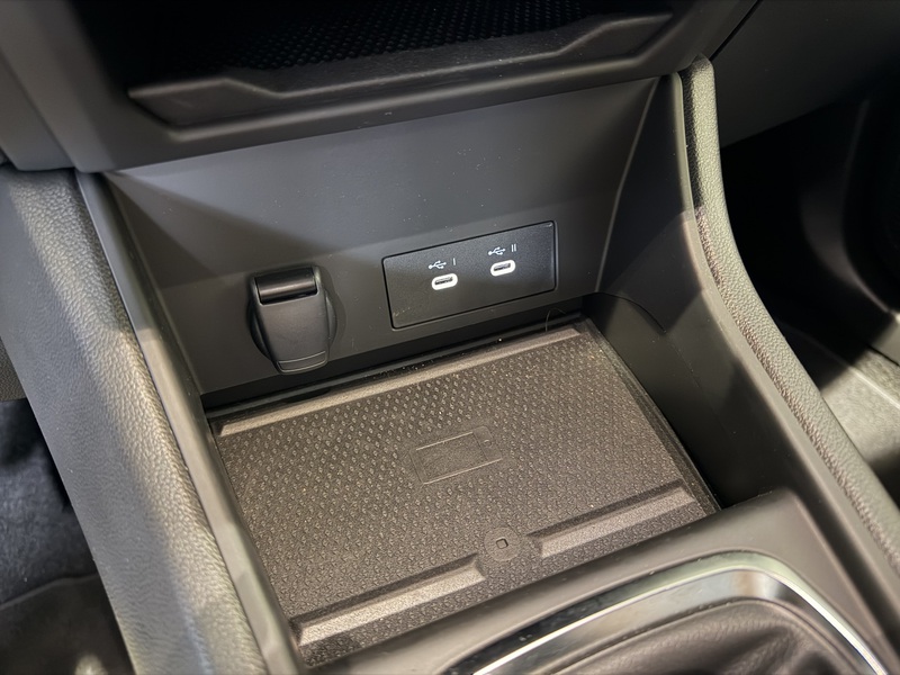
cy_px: 338
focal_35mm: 24
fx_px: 624
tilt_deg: -42.1
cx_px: 450
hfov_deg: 71.6
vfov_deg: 56.8
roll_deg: +1.1
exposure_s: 1/9
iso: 1250
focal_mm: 6.76
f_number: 1.78
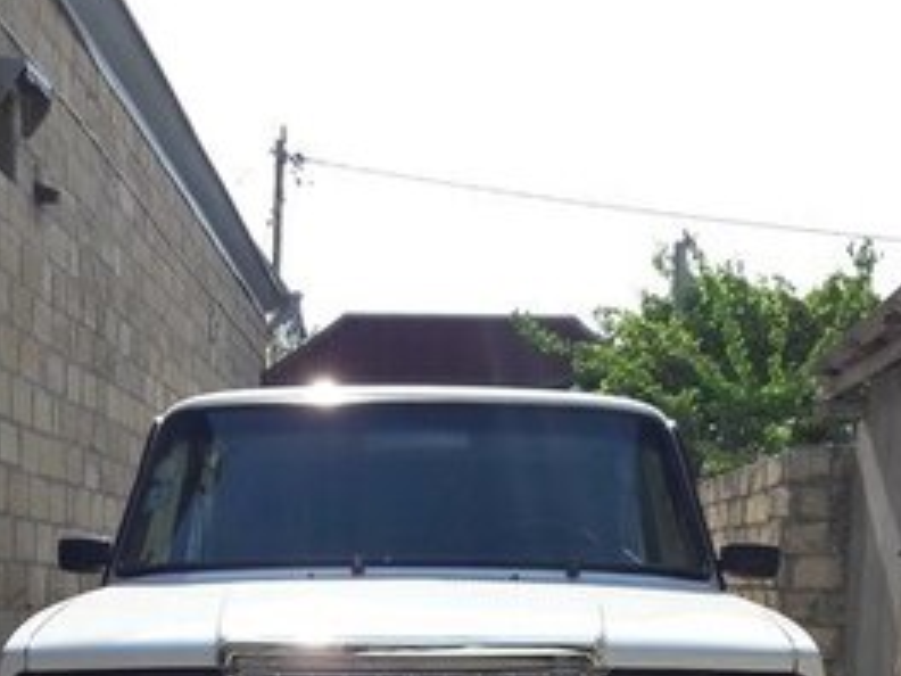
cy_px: 739
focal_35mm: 70
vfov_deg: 20.1
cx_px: 403
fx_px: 1822
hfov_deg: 27.8
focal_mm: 3.7
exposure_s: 1/1001
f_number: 1.9
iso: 40
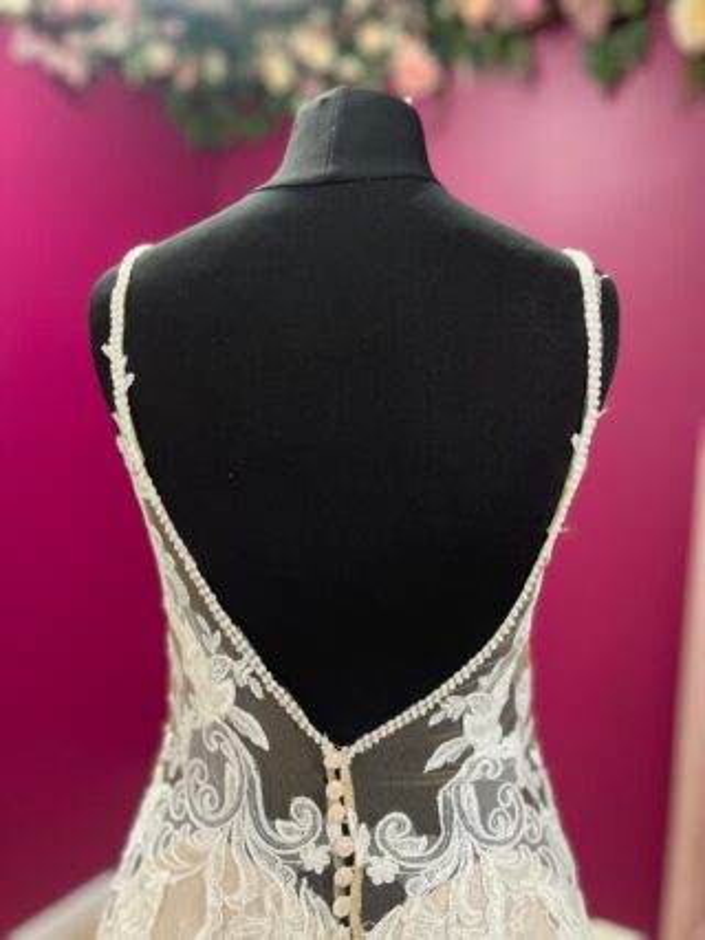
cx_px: 352
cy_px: 470
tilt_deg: -4.5
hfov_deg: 53.0
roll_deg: +0.8
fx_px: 706
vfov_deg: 67.3
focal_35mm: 26
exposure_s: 1/50
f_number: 1.6
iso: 200
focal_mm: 5.1
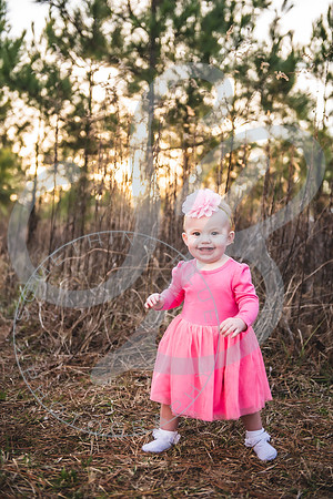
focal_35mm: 50
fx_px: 694
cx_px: 166
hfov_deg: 27.0
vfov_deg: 39.6
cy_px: 250
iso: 100
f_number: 2.8
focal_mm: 50
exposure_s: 1/125
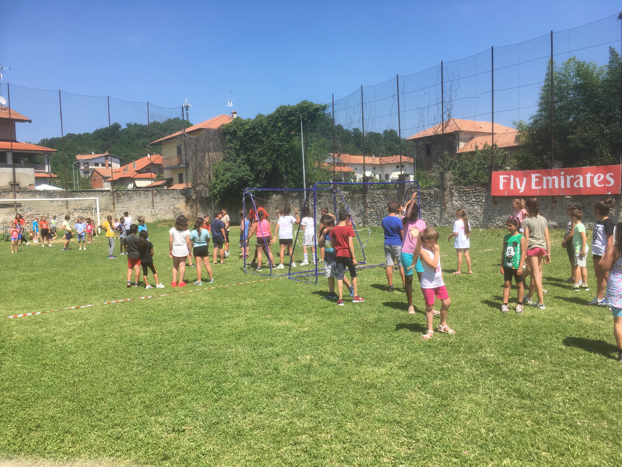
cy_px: 234
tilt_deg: -4.4
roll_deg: +2.9
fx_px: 521
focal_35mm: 29
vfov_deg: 48.2
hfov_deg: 61.7
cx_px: 311
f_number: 2.2
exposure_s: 1/1183
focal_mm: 4.15
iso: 25
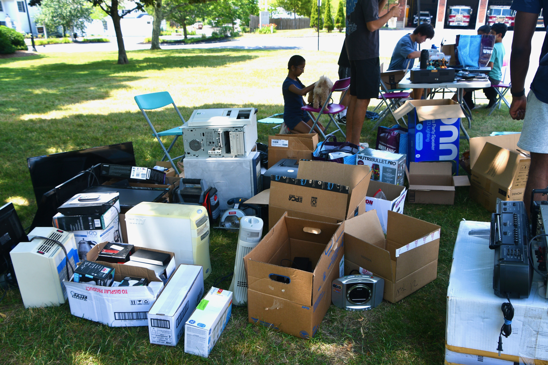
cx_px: 274
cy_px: 182
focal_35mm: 31
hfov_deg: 60.3
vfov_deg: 42.3
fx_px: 472
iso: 200
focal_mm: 21
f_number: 5.6
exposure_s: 1/250
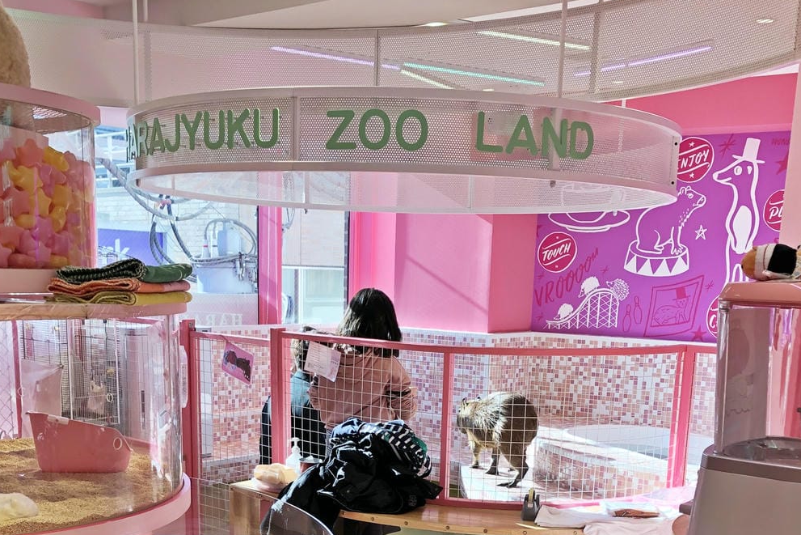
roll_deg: -1.8
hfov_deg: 41.9
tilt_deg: -13.8
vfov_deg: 27.0
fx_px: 1046
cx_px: 398
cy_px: 537
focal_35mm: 47
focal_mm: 3.99
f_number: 1.8
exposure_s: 1/237
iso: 20
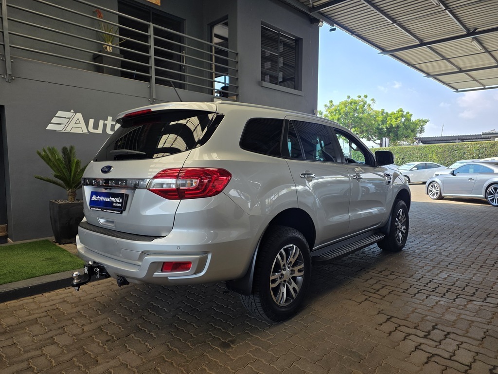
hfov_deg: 73.9
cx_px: 249
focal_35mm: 23
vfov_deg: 58.9
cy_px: 187
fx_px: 331
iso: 80
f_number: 1.7
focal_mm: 6.25
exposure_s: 1/1283
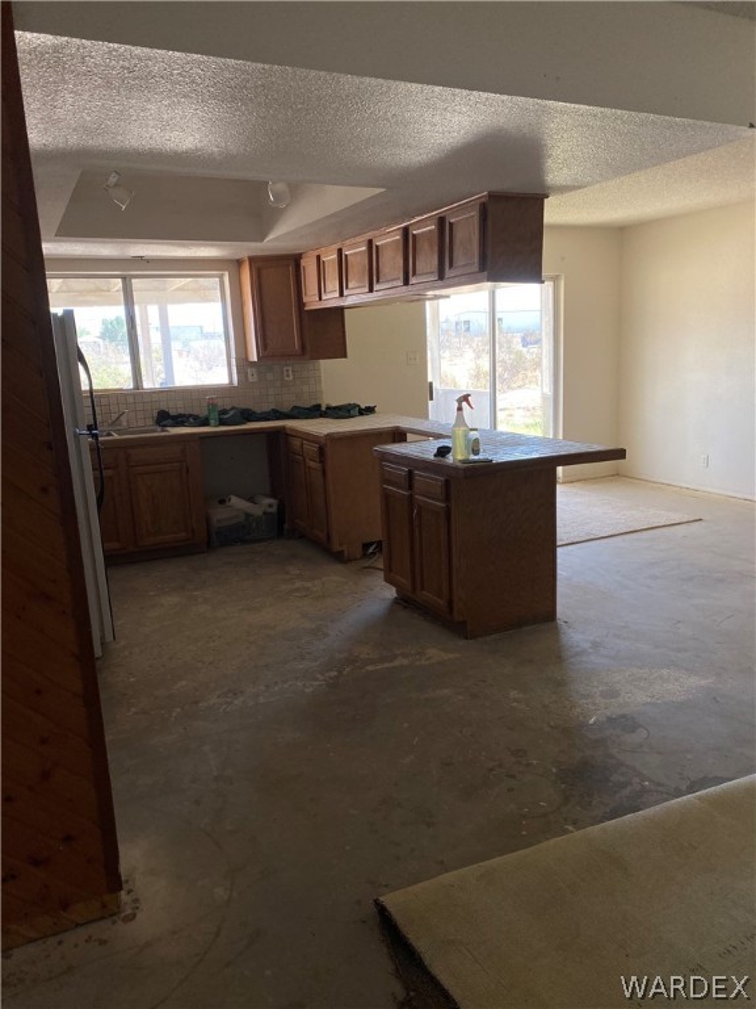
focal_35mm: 26
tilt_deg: -11.5
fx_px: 757
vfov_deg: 67.3
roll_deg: +2.3
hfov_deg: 53.1
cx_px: 378
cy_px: 504
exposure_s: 1/122
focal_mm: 4.25
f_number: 1.8
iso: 80
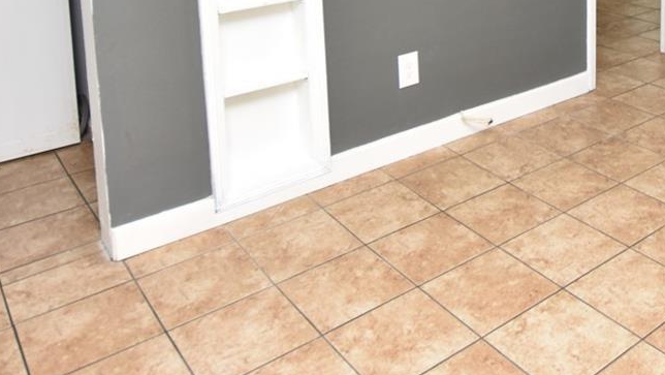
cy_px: -96
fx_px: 688
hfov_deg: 47.4
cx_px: 572
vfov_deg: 26.4
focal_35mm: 39
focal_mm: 10
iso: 280
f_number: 4
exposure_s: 1/60
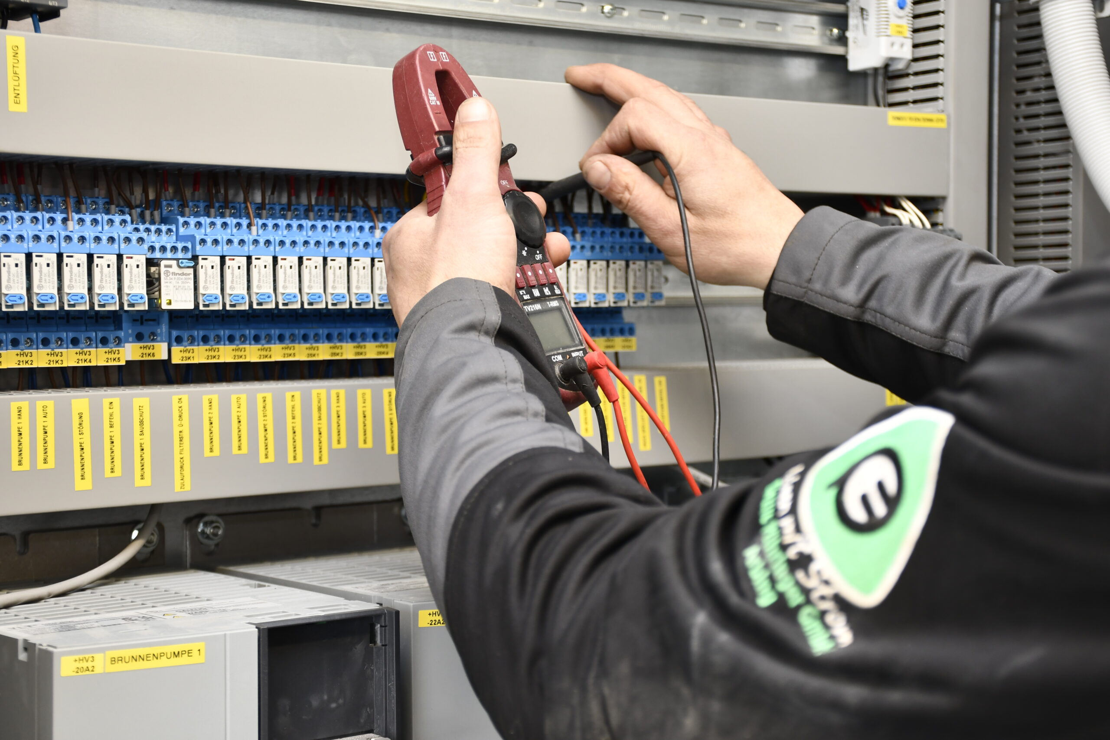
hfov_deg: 31.9
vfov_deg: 21.6
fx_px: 1942
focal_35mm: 63
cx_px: 555
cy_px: 370
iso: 500
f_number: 4.5
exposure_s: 1/60
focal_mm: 42
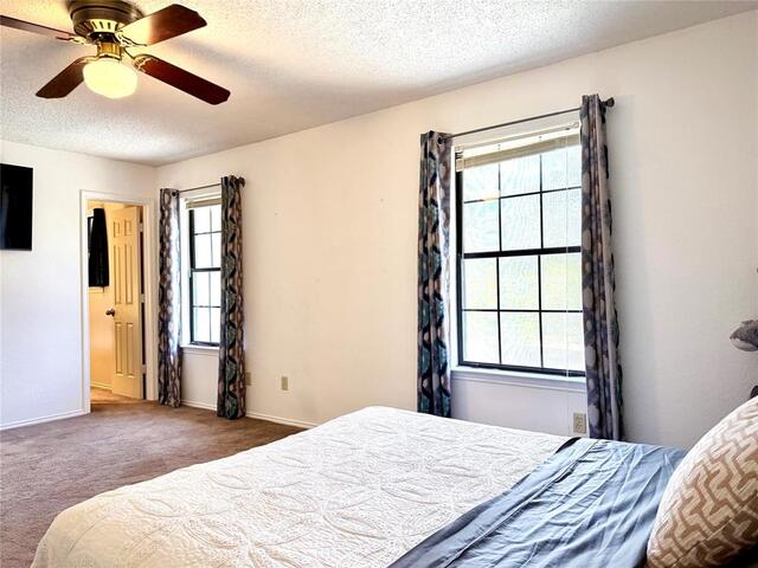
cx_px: 379
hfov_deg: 71.6
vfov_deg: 56.8
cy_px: 284
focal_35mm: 24
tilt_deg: +0.2
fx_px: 526
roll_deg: +1.4
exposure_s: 1/120
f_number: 1.78
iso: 200
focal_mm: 6.76
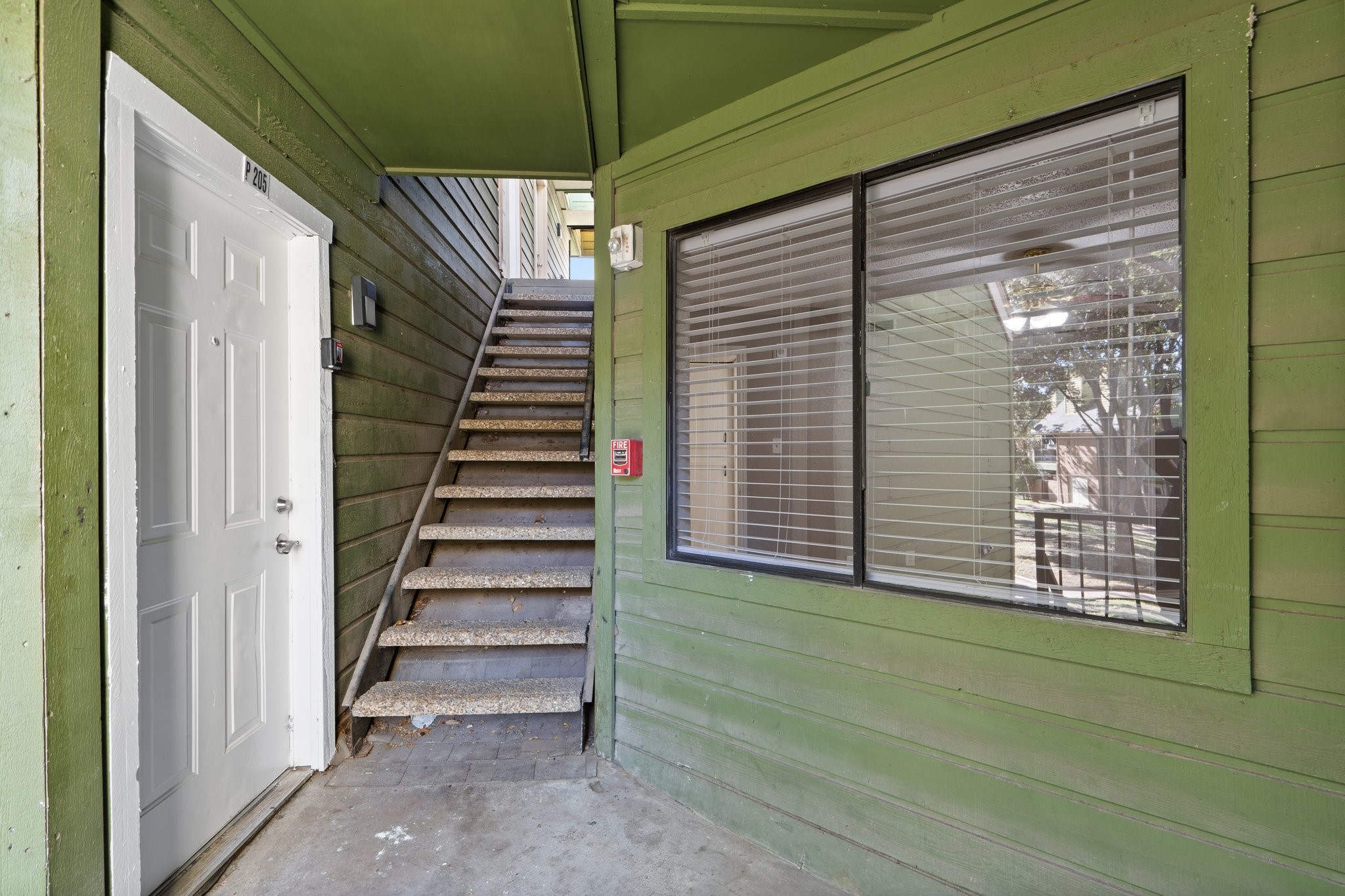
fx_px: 635
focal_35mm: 17
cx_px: 672
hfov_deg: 93.3
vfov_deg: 70.4
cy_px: 448
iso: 320
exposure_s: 3
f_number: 9.5
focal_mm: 17
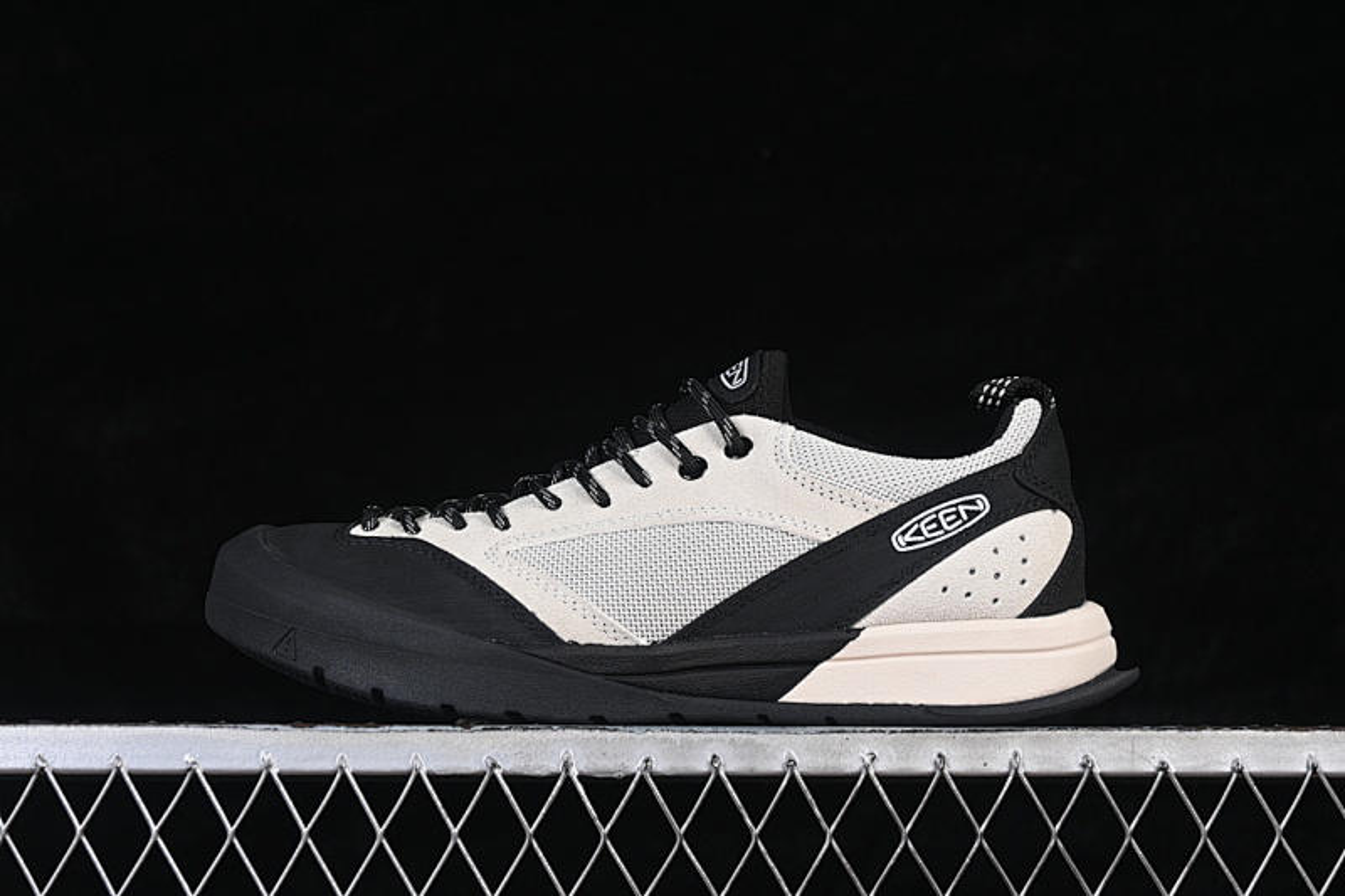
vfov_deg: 18.2
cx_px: 672
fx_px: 2801
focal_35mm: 75
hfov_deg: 27.0
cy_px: 448
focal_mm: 50
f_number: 7.1
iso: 160
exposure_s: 1/80
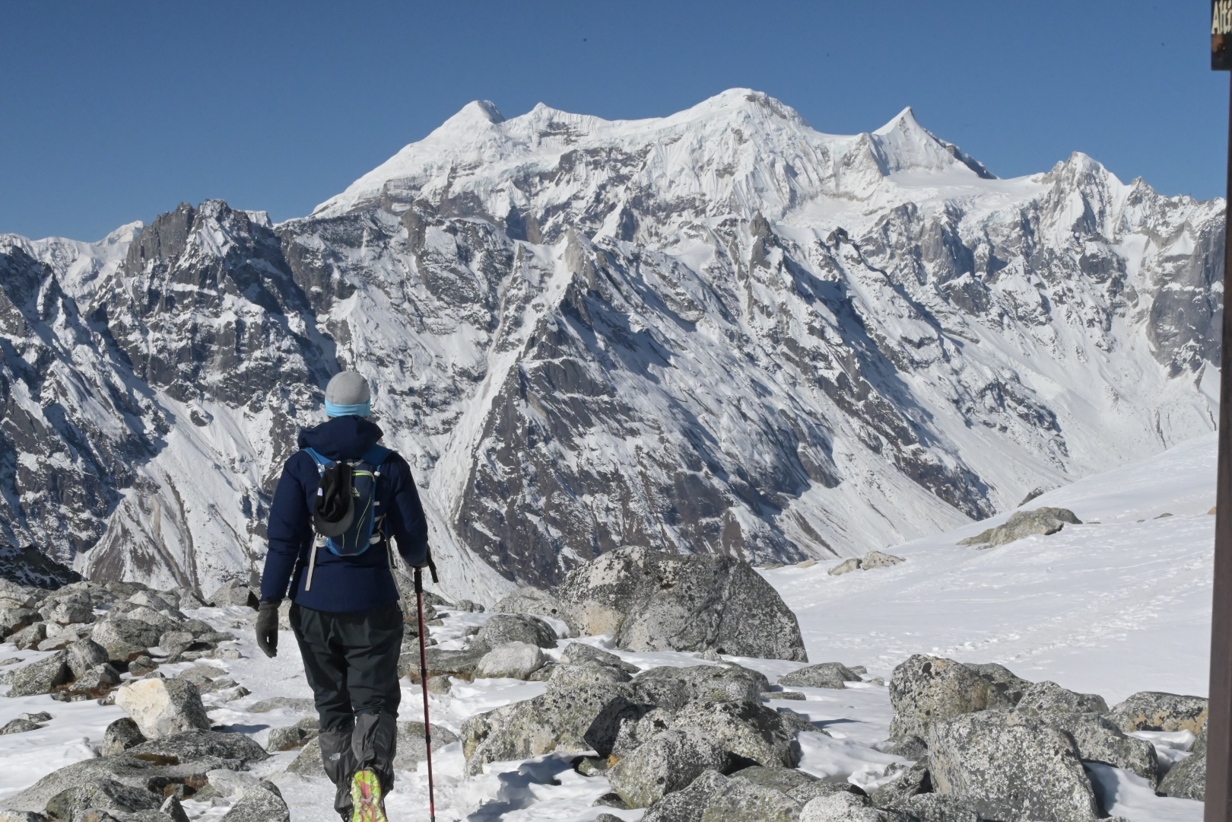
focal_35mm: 70
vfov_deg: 19.5
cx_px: 616
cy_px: 411
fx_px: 2395
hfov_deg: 28.8
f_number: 32
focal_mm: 70
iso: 7200
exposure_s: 1/4000
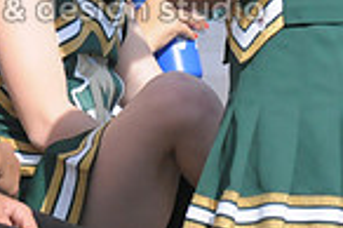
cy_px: -76
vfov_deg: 1.0
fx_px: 13647
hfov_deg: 1.4
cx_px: 12
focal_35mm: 1434
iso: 1600
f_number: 4
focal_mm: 240
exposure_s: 1/6400
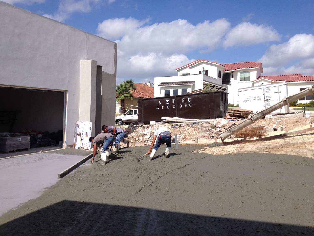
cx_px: 157
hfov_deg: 52.6
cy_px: 118
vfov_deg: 40.7
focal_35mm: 35
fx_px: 317
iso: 50
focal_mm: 4.28
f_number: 2.4
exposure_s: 1/2513
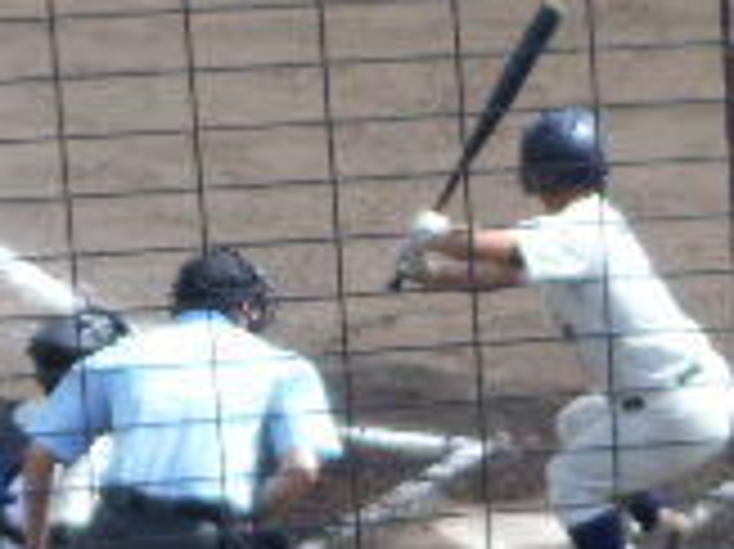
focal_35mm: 512
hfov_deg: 3.9
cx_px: 396
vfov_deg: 2.9
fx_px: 10848
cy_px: 320
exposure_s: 1/125
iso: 80
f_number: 6.5
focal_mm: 23
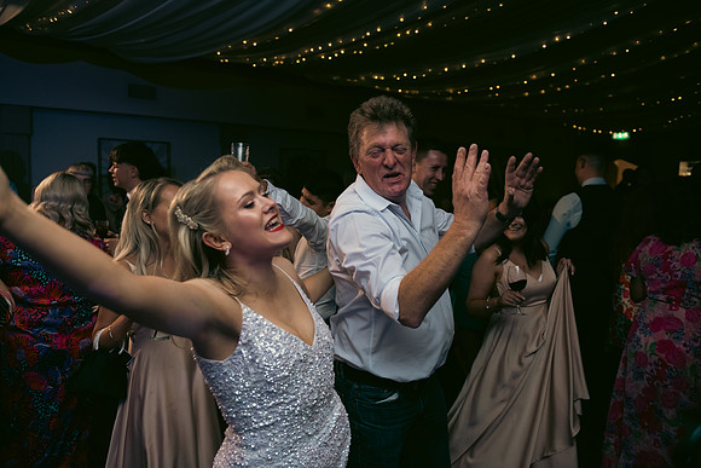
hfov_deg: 63.6
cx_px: 350
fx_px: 565
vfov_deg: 45.0
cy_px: 234
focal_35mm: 29
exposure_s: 1/160
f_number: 3.5
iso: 800
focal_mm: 29
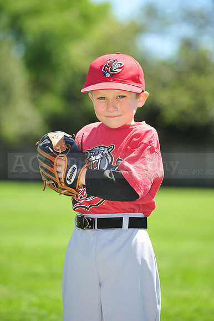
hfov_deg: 6.9
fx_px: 1785
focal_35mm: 200
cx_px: 107
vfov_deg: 10.3
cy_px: 160
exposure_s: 1/500
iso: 200
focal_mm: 200
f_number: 4.5
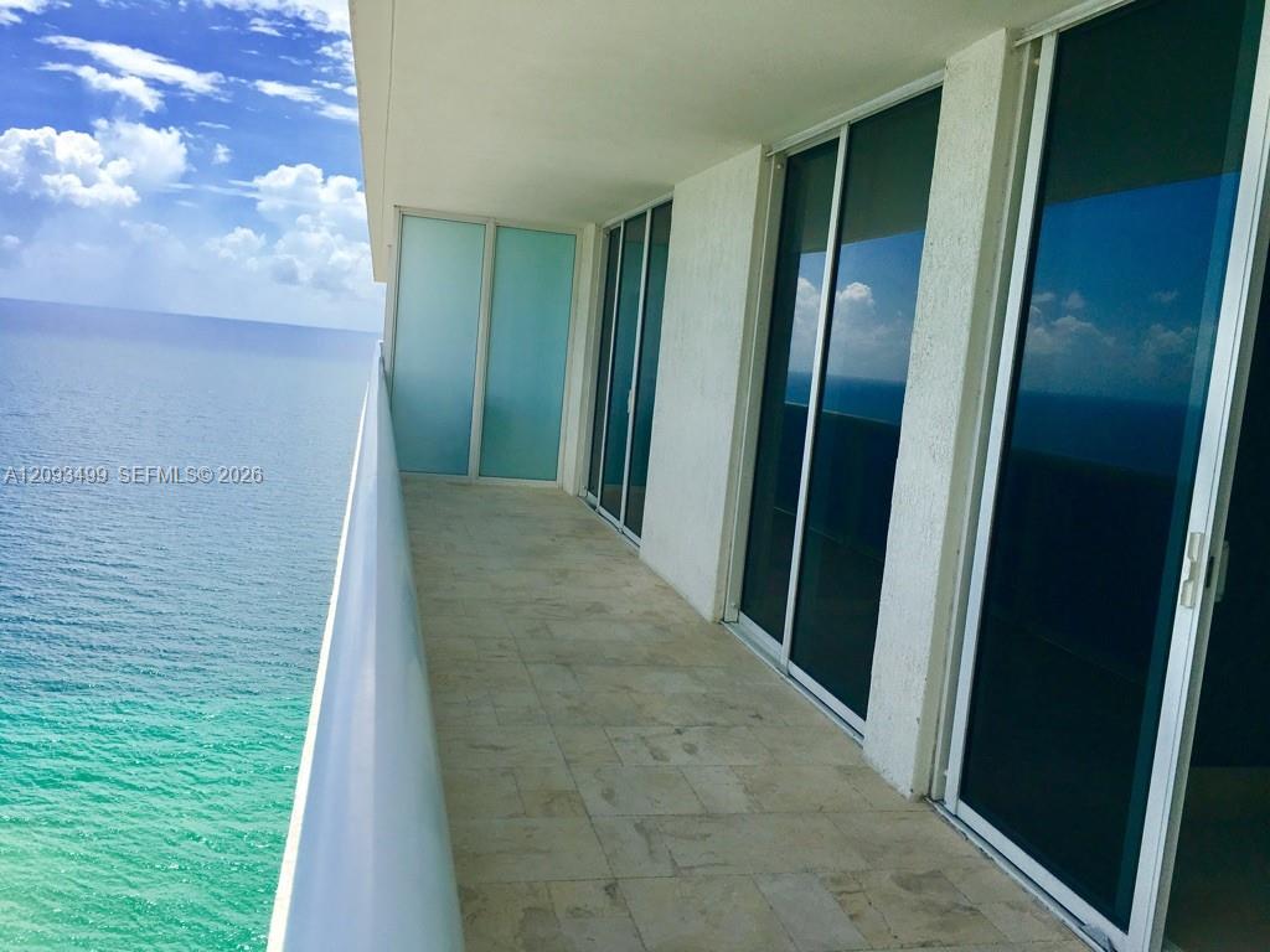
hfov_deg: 61.7
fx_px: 1064
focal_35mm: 29
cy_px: 476
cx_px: 635
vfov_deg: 48.2
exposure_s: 1/1479
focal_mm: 4.15
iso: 25
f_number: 2.2
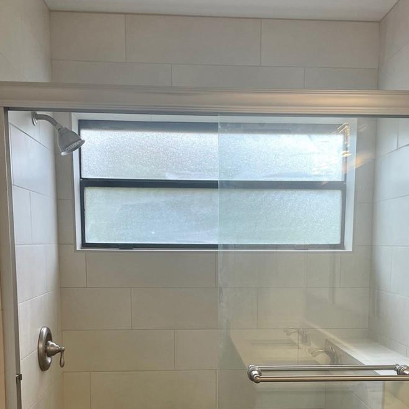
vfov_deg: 38.8
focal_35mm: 42
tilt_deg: -6.9
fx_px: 561
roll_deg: +0.2
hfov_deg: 40.0
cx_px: 215
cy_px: 316
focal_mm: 4.2
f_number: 1.6
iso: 50
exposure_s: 1/120
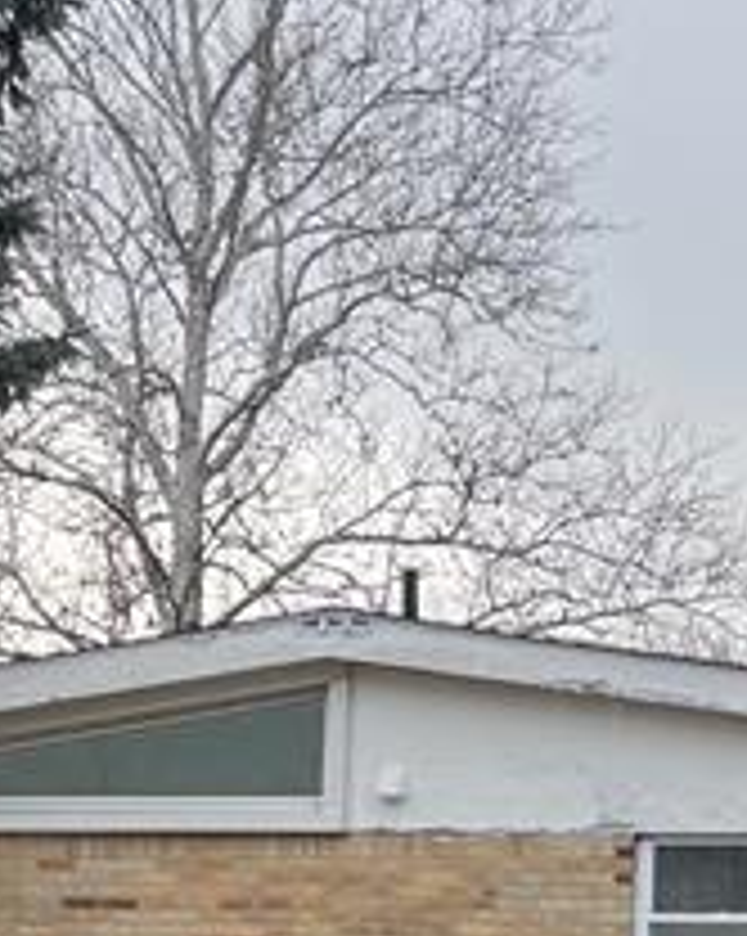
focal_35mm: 125
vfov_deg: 15.3
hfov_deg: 11.5
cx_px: 1332
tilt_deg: +5.7
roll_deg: -0.9
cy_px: 783
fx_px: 3460
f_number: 1.6
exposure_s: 1/263
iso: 40
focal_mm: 4.2
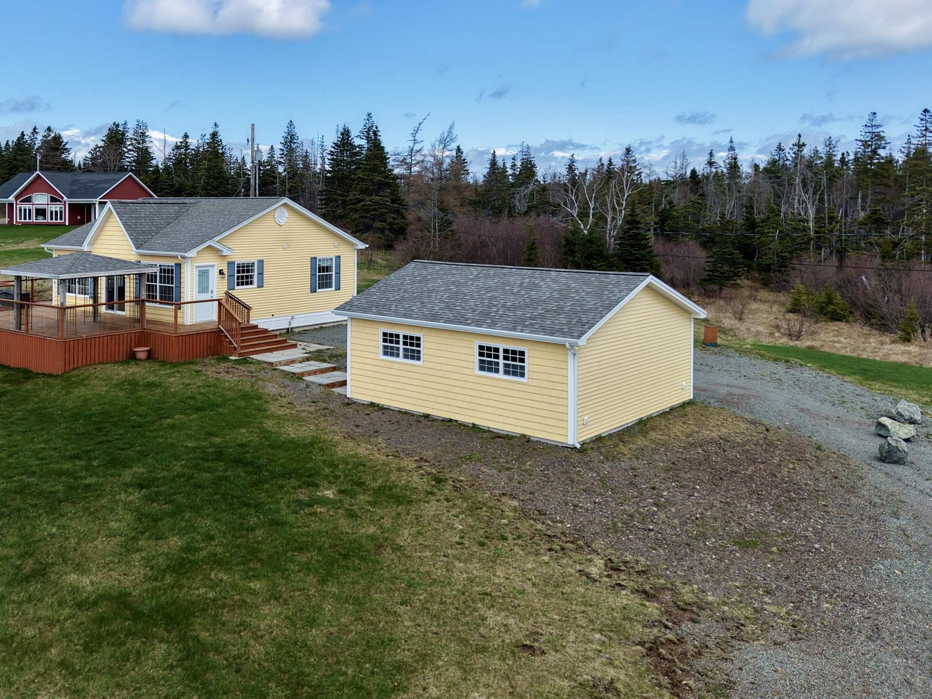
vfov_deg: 42.1
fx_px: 889
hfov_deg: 54.5
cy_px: 210
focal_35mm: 33
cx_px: 333
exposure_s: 1/6400
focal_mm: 8.67
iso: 310
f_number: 1.8
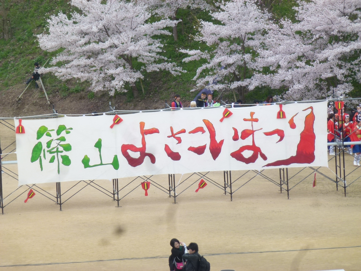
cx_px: 180
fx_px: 2774
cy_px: 136
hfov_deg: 7.4
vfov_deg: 5.6
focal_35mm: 266
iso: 100
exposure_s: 1/125
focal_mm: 47.7
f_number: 5.6
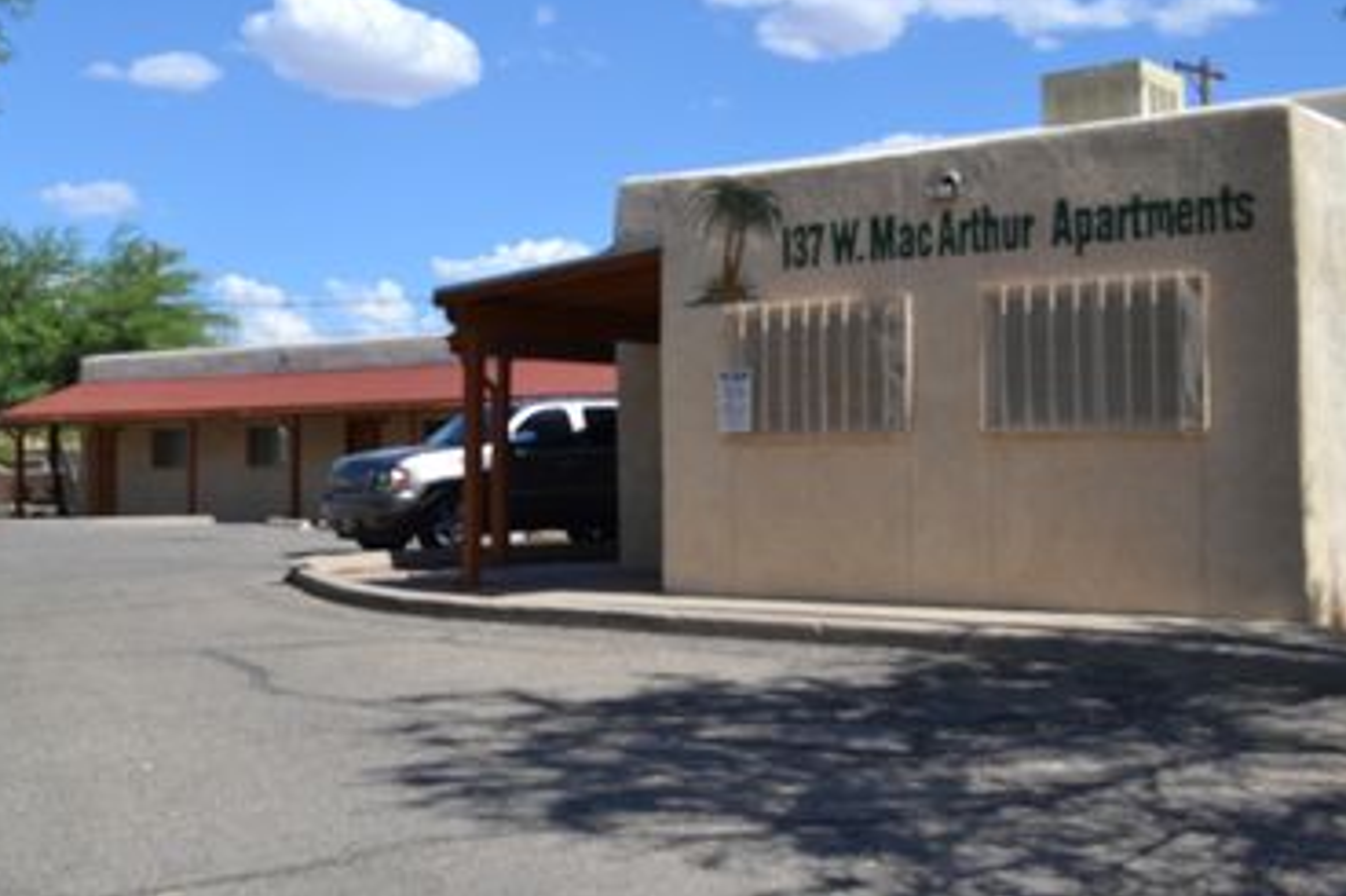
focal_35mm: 53
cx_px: 574
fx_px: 1981
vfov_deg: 25.4
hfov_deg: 37.5
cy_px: 338
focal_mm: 26
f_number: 8
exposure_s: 1/250
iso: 100
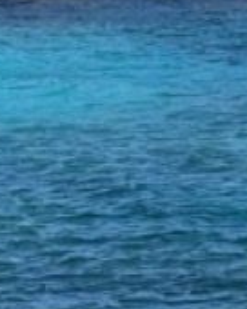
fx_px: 5163
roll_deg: +1.9
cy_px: -631
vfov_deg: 3.3
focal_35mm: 565
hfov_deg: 2.7
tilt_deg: +2.5
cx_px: 496
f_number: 2.8
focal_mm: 9
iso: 32
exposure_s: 1/919
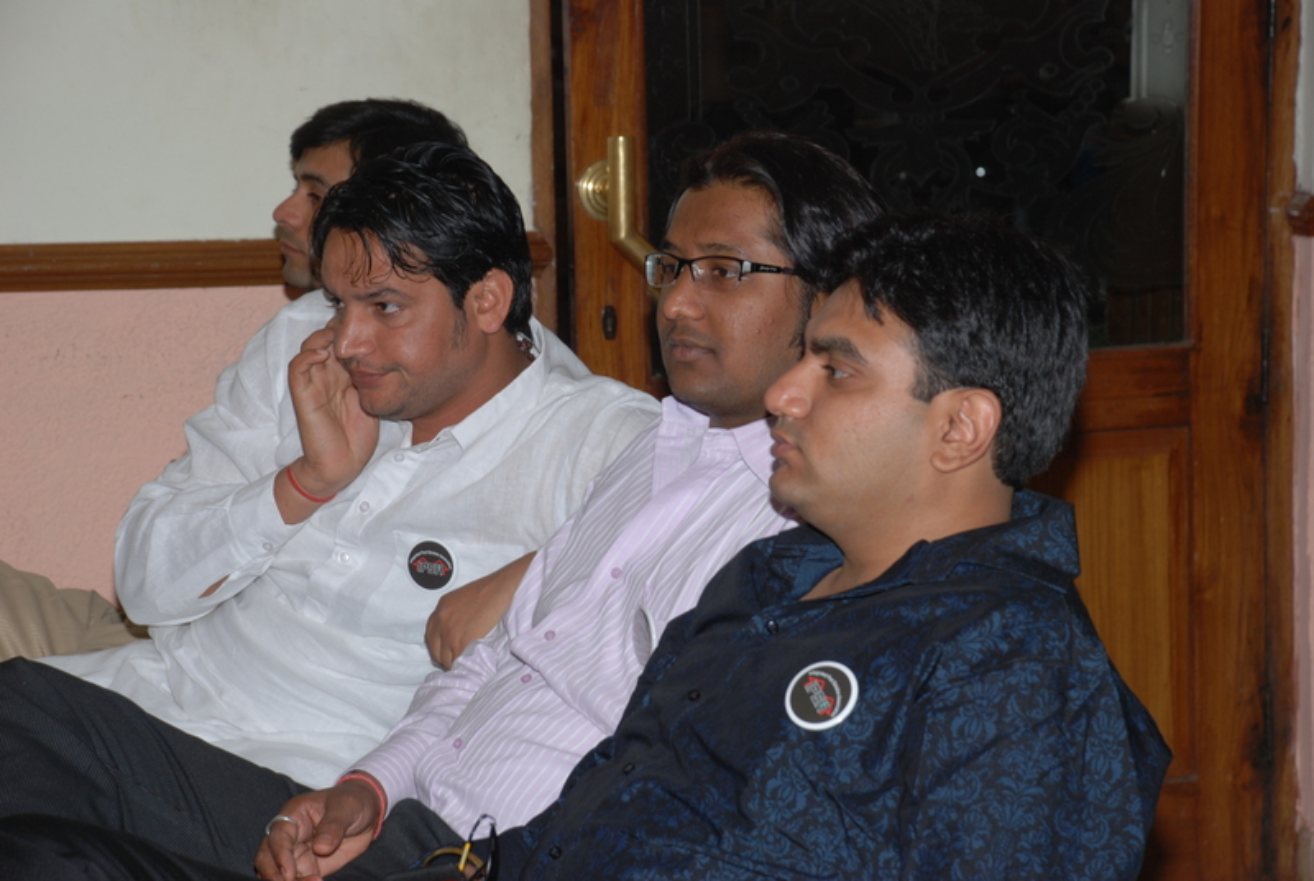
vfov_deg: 11.5
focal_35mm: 120
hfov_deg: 17.0
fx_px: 4386
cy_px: 440
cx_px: 657
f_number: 9
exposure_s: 1/125
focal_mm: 80
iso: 200
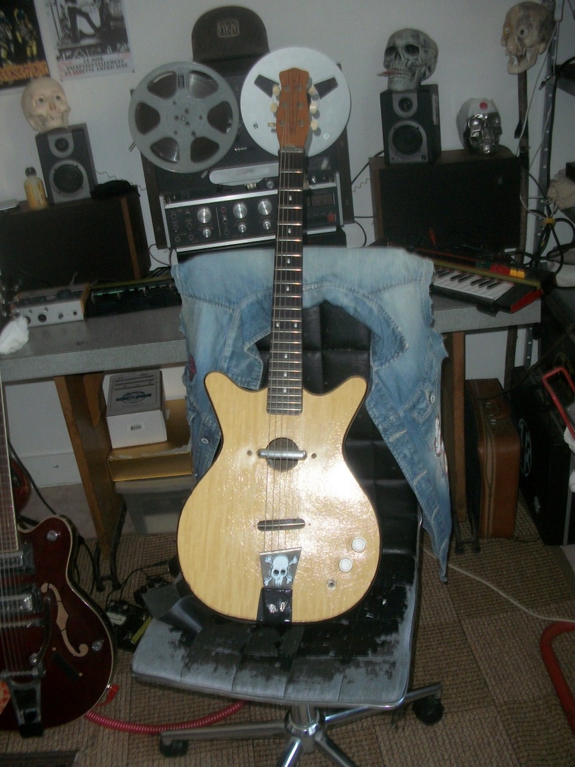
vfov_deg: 52.6
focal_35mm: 35
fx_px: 775
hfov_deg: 40.7
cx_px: 288
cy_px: 384
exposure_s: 1/30
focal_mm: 6.3
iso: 160
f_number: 3.1
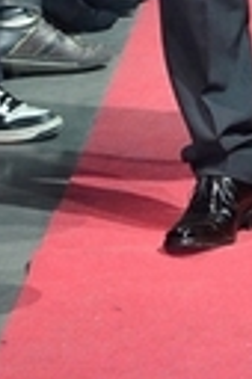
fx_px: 2885
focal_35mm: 274
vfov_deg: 7.4
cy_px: -240
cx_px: 439
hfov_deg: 4.9
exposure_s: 1/100
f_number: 6.3
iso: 1600
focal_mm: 45
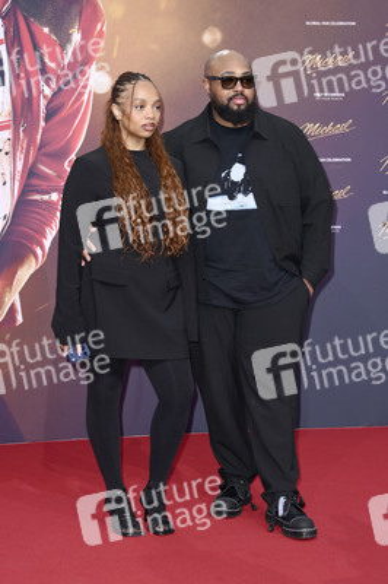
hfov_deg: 16.0
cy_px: 292
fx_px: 1376
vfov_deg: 23.9
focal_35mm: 85
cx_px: 194
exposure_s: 1/250
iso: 320
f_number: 6.3
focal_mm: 85
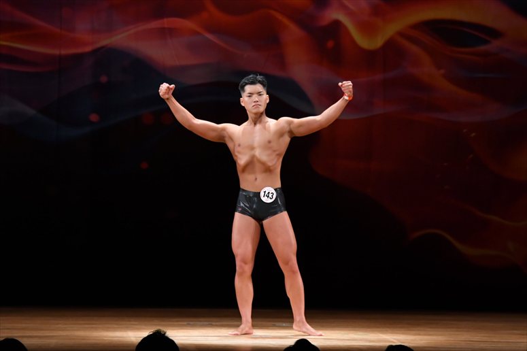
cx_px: 264
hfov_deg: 9.5
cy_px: 176
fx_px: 3175
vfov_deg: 6.3
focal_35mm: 217
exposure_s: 1/400
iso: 3200
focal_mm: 145
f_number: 5.6
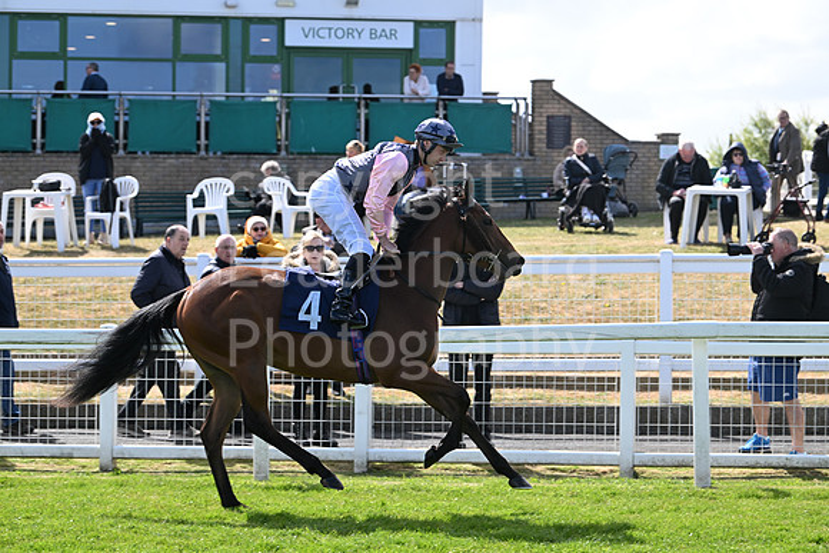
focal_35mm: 116
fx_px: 2672
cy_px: 276
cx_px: 414
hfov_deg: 17.6
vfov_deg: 11.8
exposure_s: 1/1000
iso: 400
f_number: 5.6
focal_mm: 116
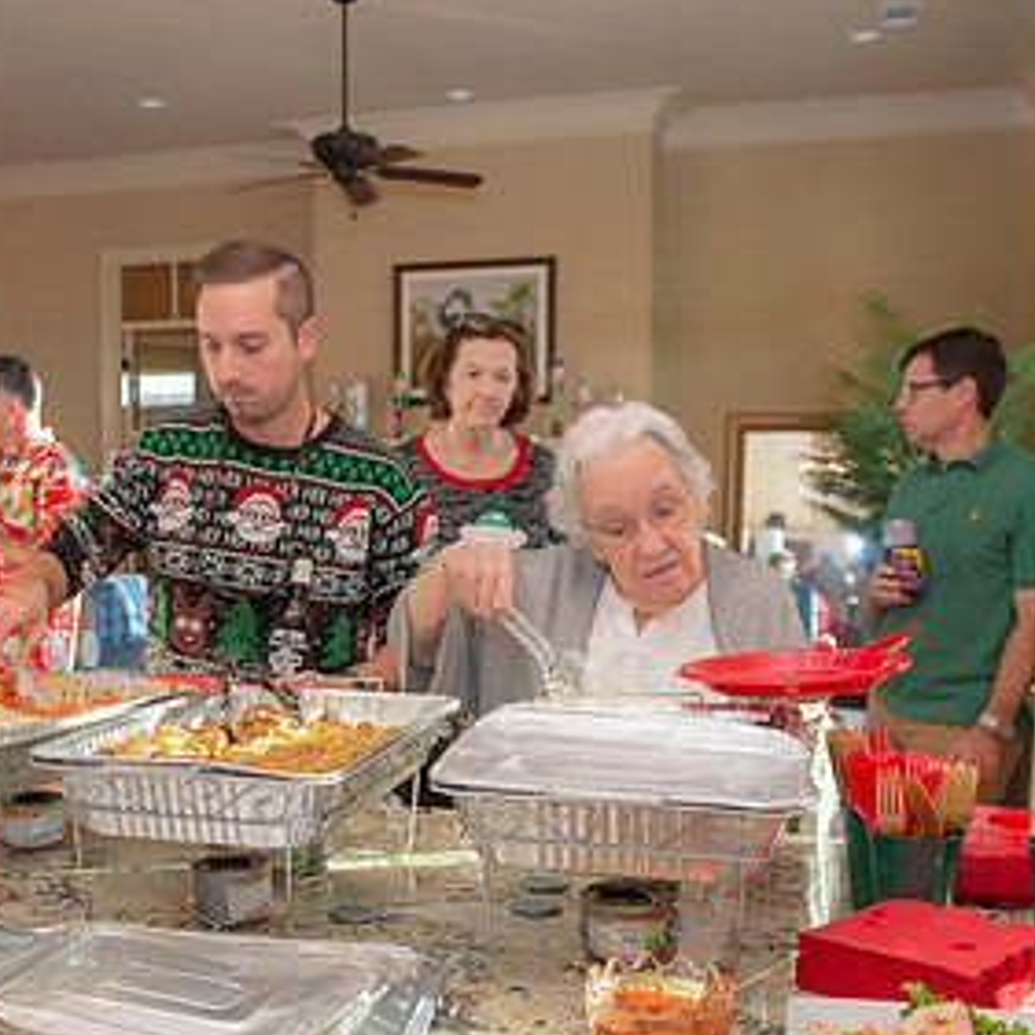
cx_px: 306
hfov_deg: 39.3
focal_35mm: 42
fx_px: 1421
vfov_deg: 39.9
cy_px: 602
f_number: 4
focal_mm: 24
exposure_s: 1/125
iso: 800
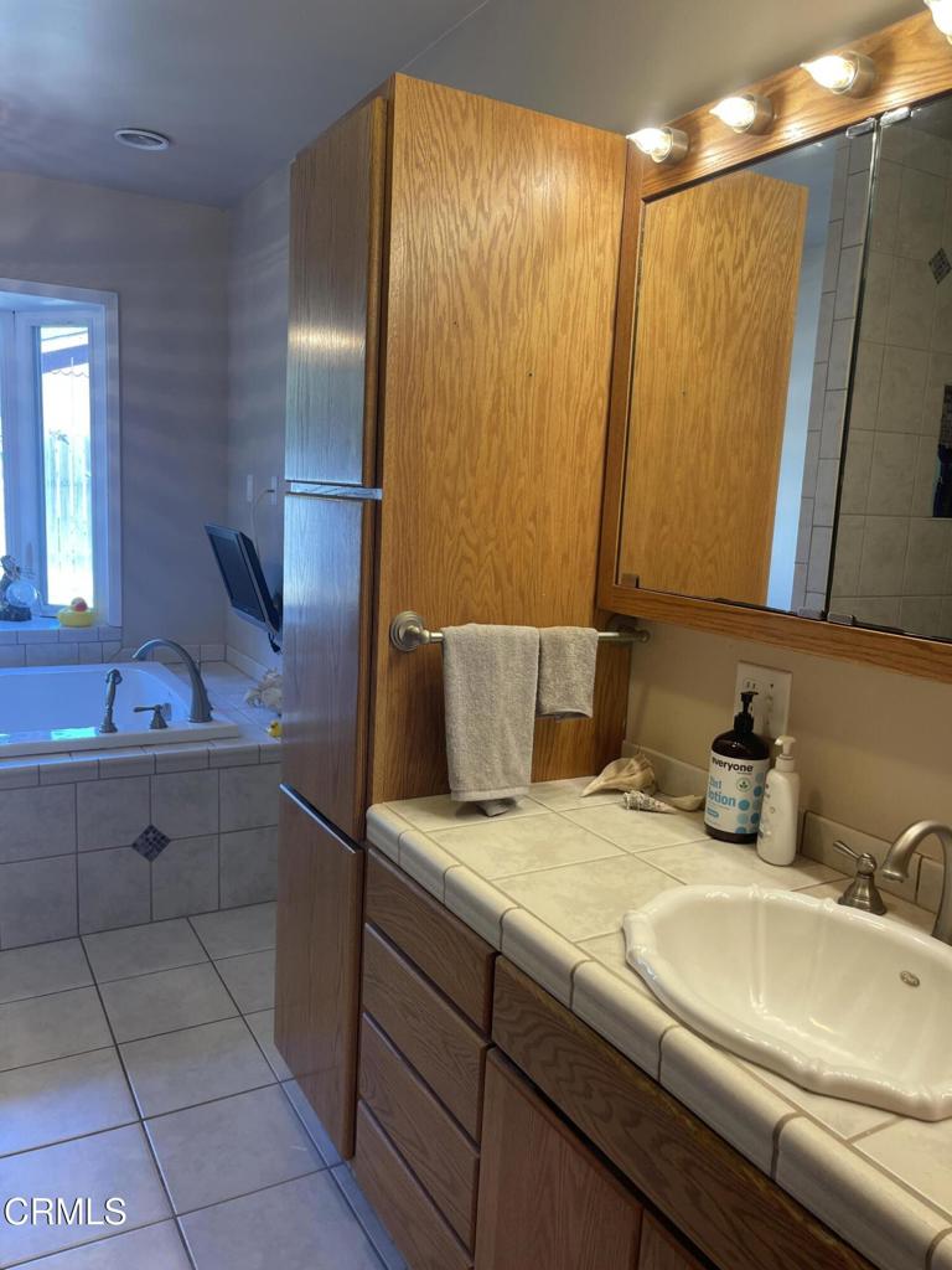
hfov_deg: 54.9
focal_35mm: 25
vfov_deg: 69.4
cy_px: 635
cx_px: 476
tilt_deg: -8.7
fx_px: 917
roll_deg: -3.4
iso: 125
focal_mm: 5.1
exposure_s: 1/120
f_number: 1.6
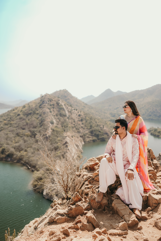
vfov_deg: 54.4
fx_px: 235
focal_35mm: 35
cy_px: 120
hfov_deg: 37.9
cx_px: 80
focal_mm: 35
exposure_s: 1/250
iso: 50
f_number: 2.5
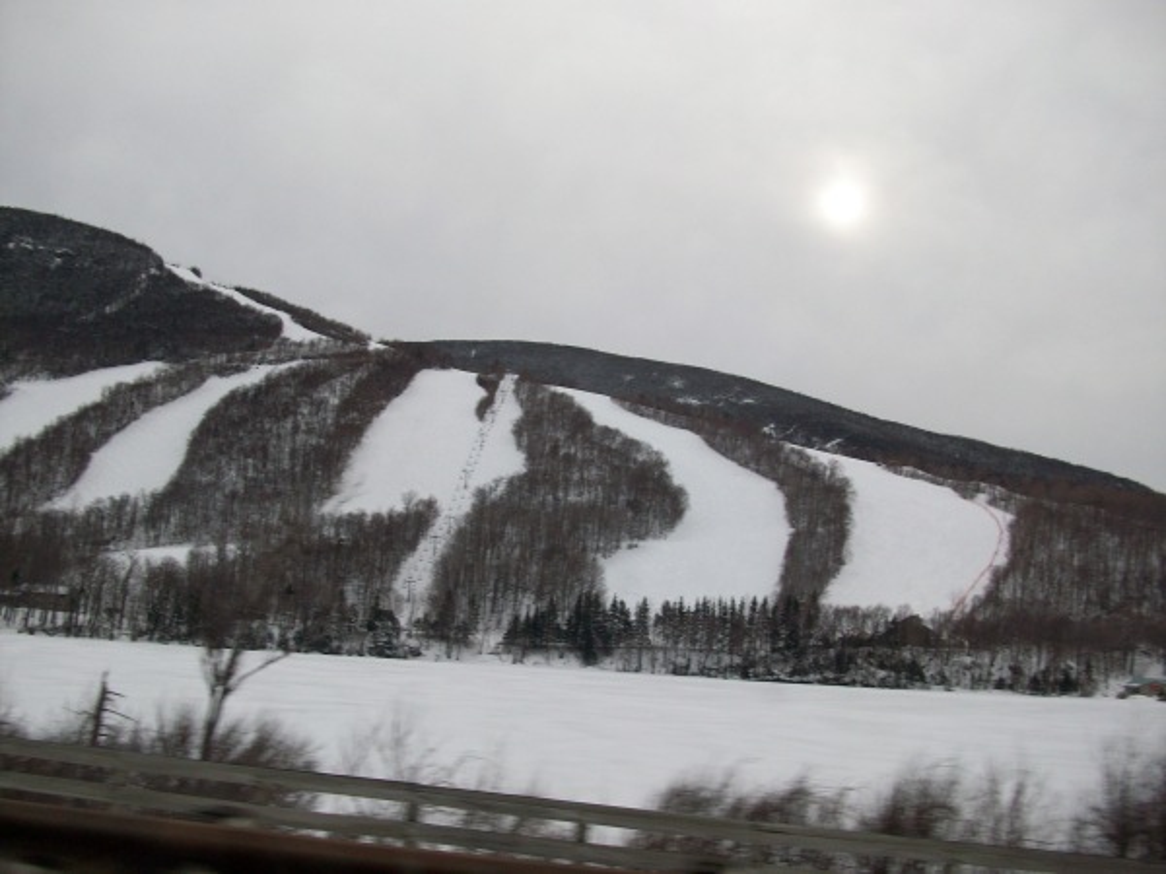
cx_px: 583
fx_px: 1145
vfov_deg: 41.8
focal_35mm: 34
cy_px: 437
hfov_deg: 54.0
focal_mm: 5.7
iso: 64
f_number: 2.8
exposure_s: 1/216
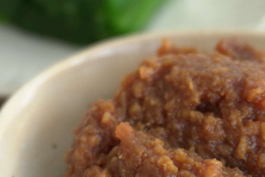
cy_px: 142
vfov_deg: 14.3
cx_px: 125
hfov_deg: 21.4
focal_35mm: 95
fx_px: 700
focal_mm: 28
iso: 200
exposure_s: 1/50
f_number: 4.5
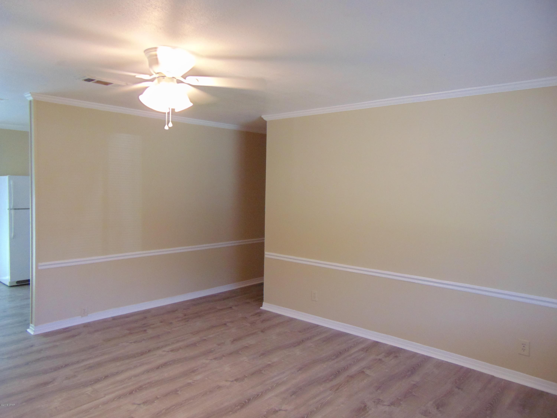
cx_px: 278
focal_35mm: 25
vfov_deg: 54.9
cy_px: 209
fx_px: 402
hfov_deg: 69.4
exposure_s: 1/30
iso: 320
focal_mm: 4.5
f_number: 3
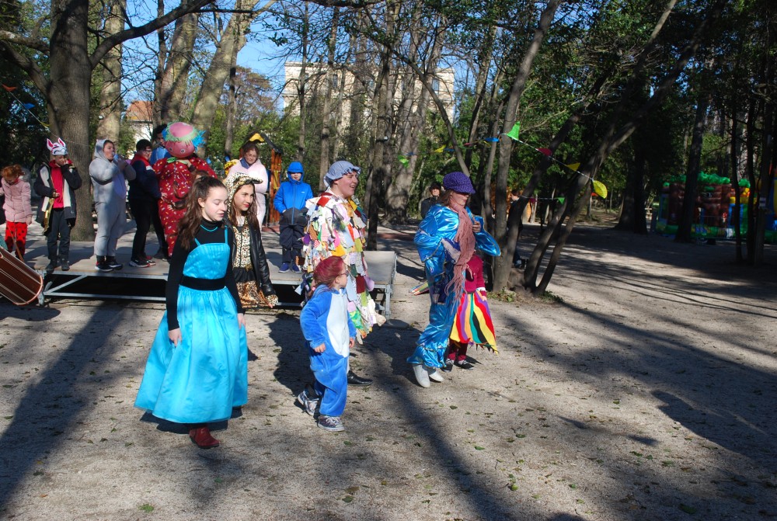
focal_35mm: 36
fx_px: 778
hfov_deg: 53.0
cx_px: 388
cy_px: 260
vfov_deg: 37.0
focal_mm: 24
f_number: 6.3
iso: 100
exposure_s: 1/160
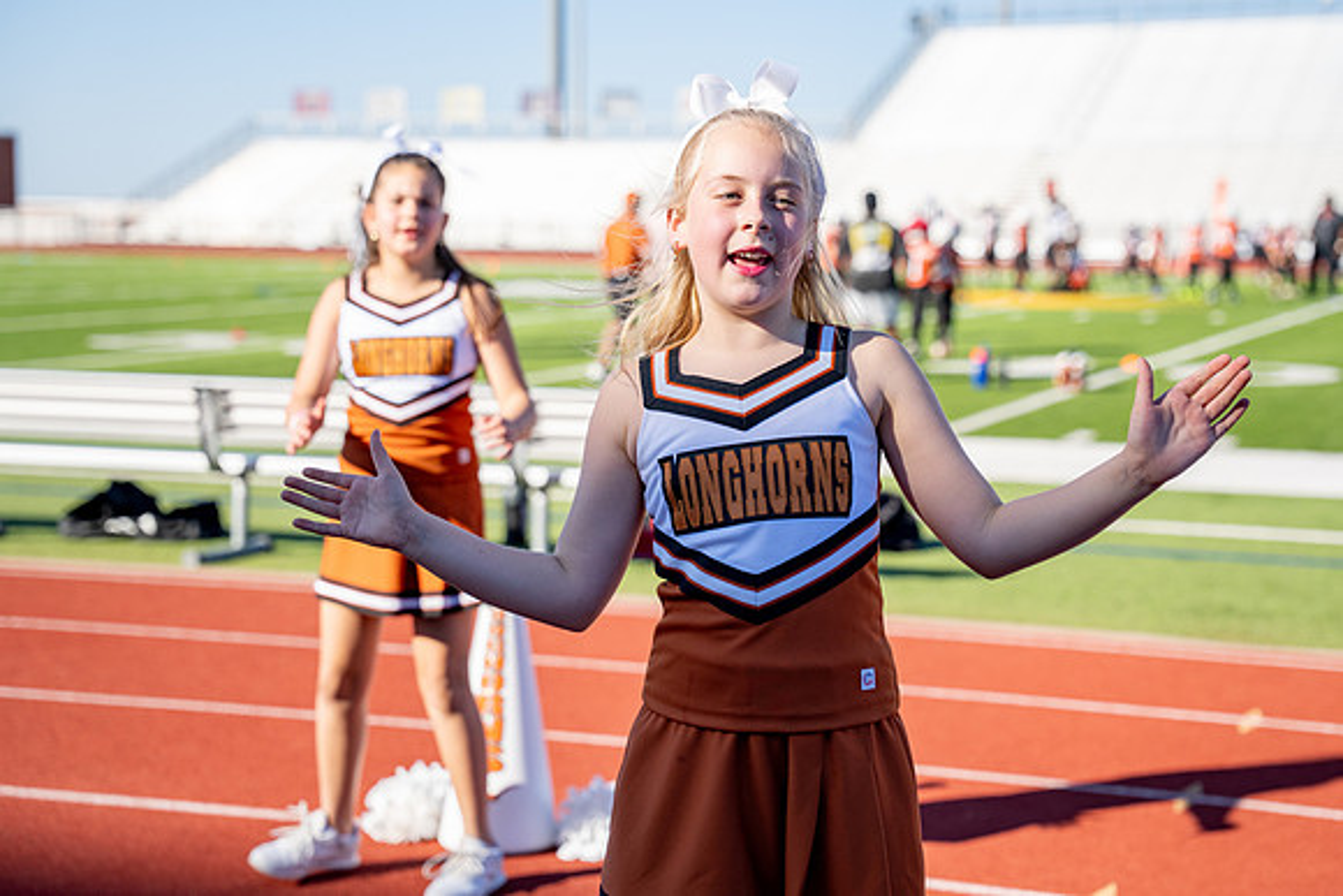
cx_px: 698
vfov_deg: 21.2
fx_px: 2393
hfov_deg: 31.3
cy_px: 401
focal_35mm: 64
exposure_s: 1/3200
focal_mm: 55.8
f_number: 2.8
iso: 250
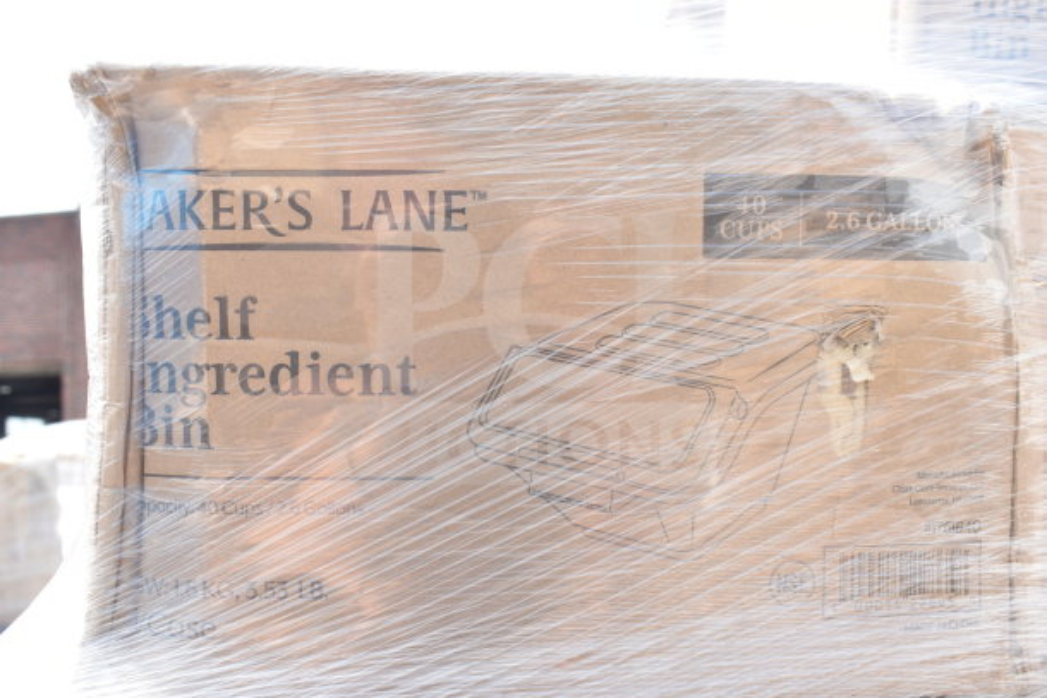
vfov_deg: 36.9
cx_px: 524
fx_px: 1047
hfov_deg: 53.1
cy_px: 349
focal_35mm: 36
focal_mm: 24
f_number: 7.1
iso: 200
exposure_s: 1/160
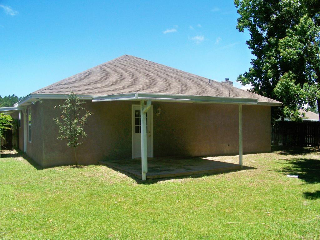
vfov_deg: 42.9
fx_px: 305
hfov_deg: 55.4
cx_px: 160
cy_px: 120
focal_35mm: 33
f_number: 4
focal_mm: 5.85
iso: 125
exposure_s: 1/1000
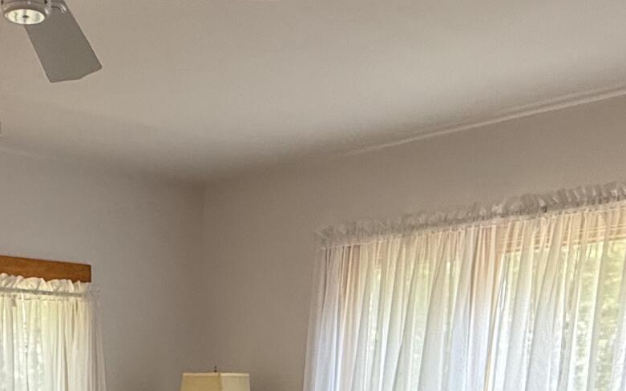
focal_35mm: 57
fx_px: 972
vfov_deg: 19.3
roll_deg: -0.6
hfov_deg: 34.3
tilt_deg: -13.7
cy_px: 621
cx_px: 100
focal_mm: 2.22
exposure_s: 1/99
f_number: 2.2
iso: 160
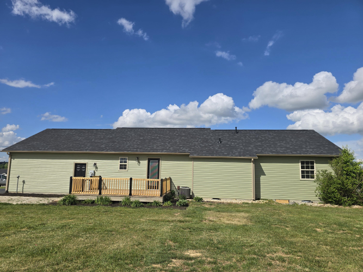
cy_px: 136
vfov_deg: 58.9
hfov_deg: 73.9
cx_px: 182
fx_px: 241
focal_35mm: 23
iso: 12
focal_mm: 6.3
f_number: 1.7
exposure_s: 1/1414
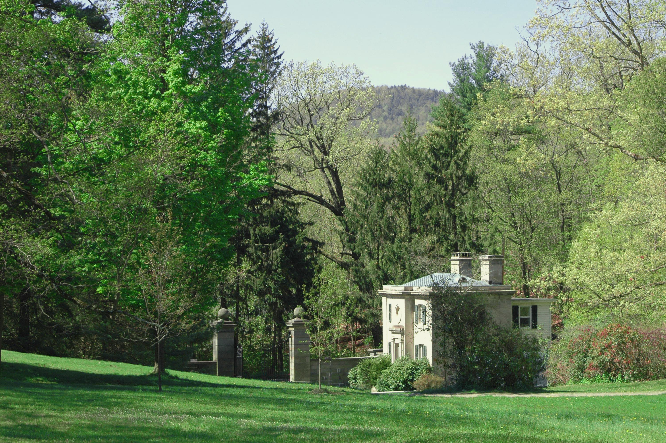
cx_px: 333
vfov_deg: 12.2
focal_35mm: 112
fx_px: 2079
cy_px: 222
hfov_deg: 18.2
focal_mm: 75
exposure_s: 1/250
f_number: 8
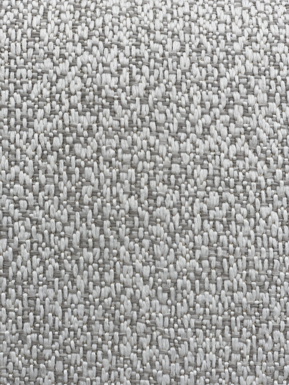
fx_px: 579
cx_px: 144
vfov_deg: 36.8
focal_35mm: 52
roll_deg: -1.1
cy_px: 192
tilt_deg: -22.1
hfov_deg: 28.0
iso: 20
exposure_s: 1/168
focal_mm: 6
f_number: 2
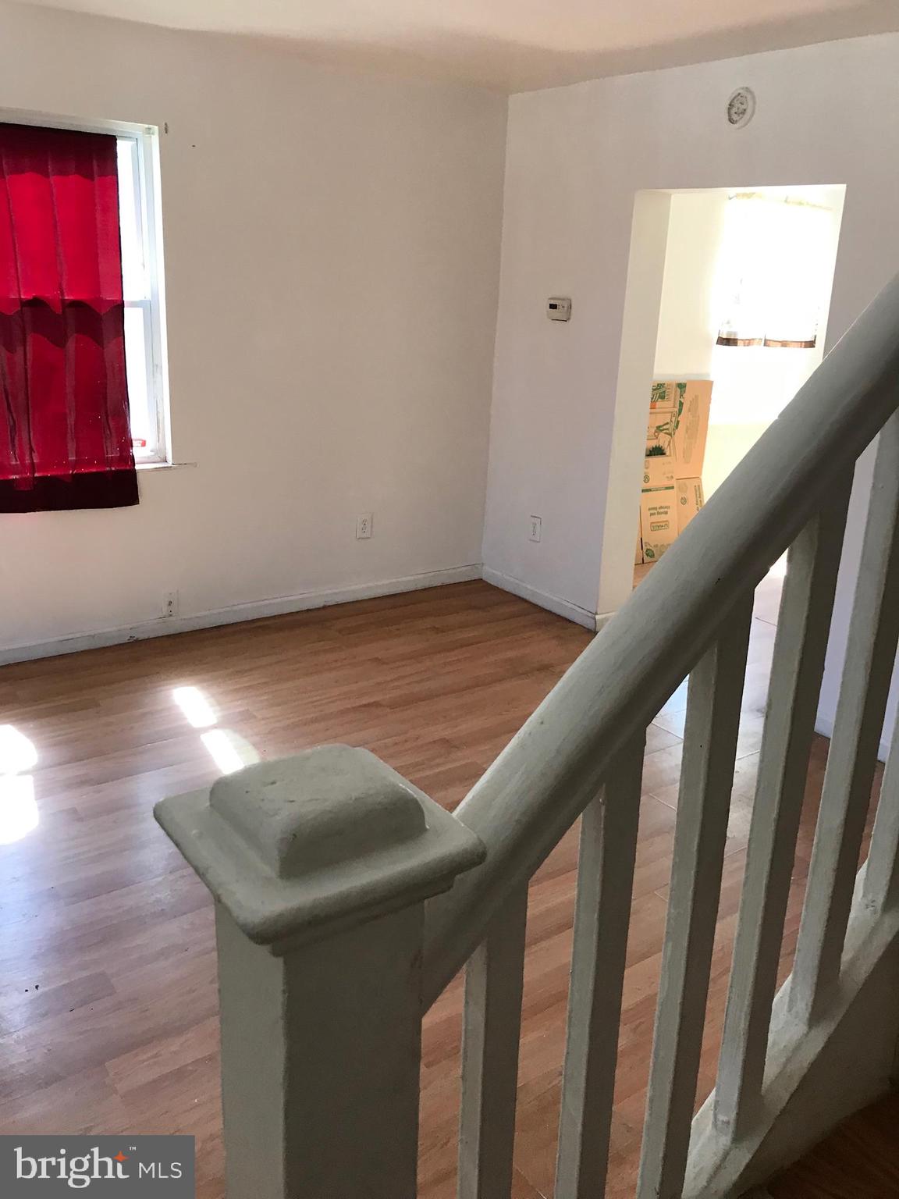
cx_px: 450
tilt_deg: -19.0
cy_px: 600
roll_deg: -4.1
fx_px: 970
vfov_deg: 63.4
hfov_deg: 49.7
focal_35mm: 28
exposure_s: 1/30
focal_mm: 3.99
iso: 32
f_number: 1.8
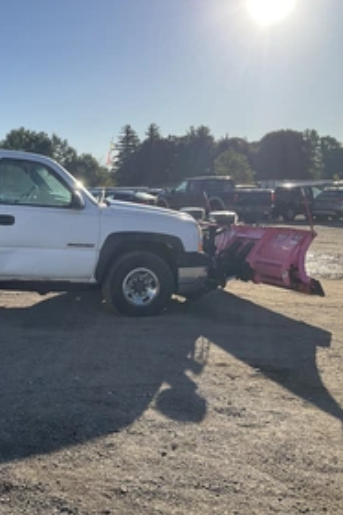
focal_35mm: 43
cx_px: 18
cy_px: 257
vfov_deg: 45.5
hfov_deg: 29.5
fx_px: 615
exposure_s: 1/2058
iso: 25
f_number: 1.8
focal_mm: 3
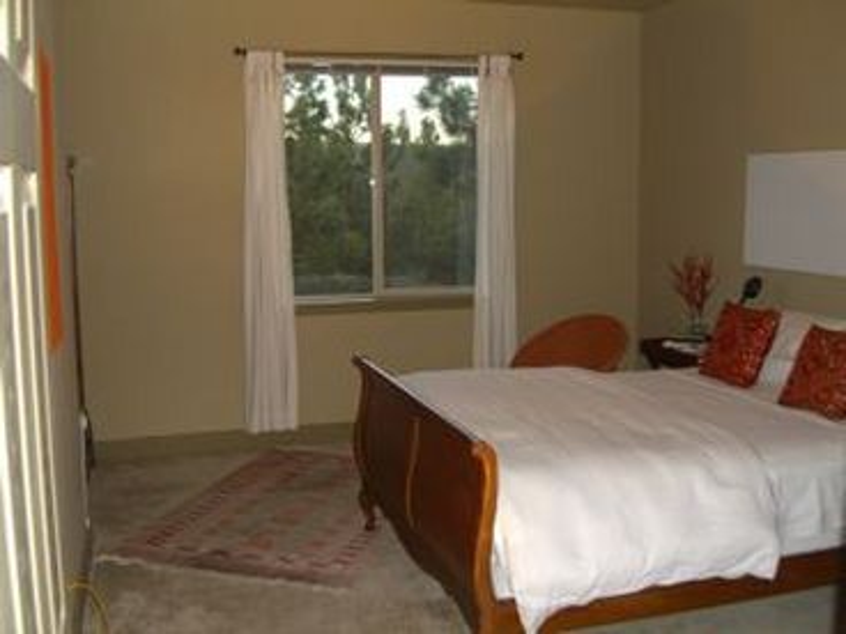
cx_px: 423
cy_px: 317
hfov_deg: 49.0
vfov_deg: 37.7
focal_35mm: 38
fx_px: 929
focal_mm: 7.9
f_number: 2.8
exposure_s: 1/60
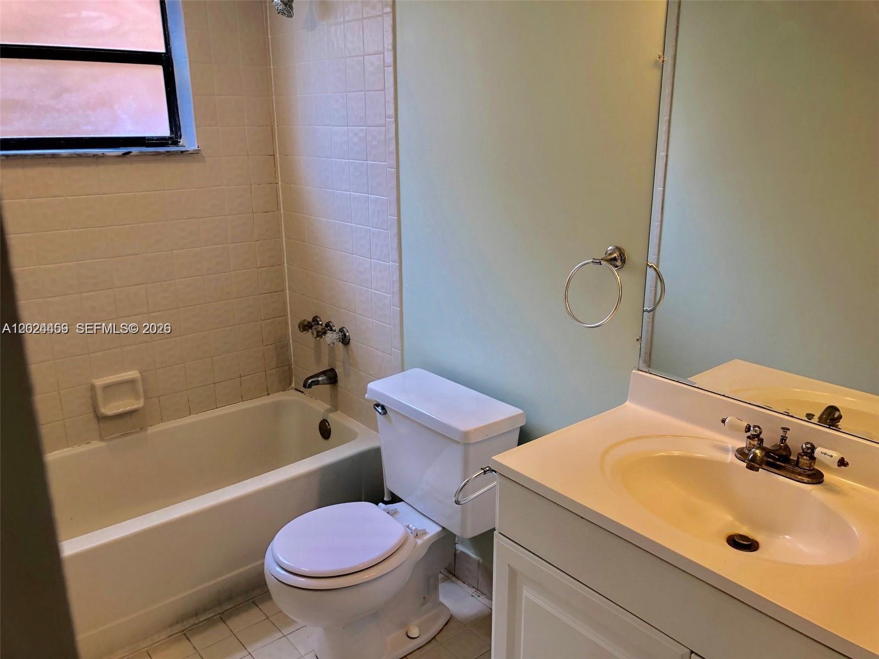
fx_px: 711
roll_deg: +0.3
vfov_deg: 49.7
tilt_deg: -16.3
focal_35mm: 28
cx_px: 440
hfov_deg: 63.4
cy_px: 330
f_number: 1.8
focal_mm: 4
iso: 40
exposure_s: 1/120
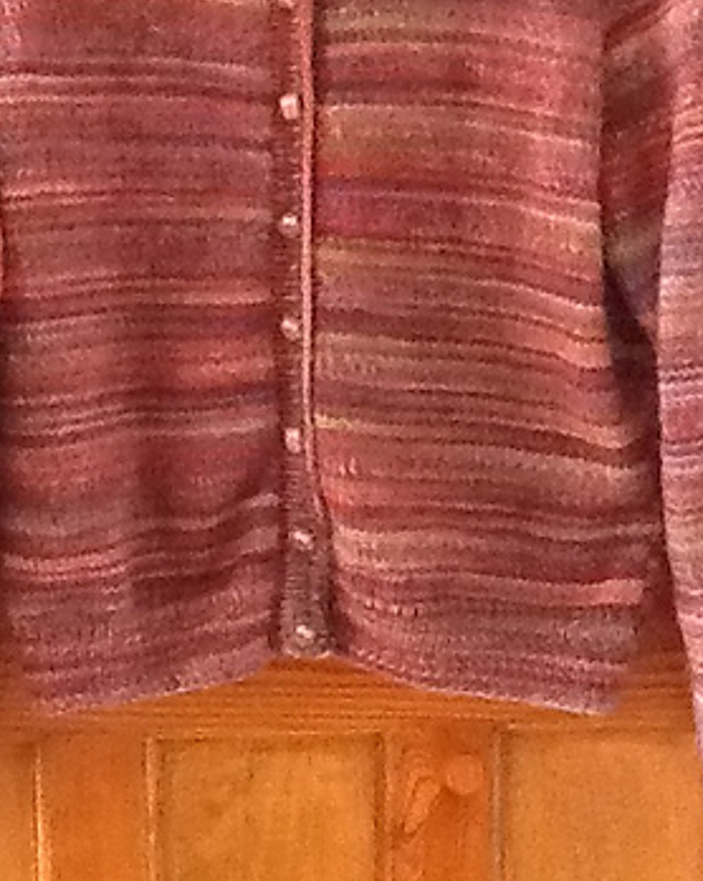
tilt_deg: -7.9
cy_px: 263
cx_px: 352
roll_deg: +0.3
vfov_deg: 24.0
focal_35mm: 79
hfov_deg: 19.4
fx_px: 2056
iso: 400
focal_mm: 2.03
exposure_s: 1/15
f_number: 2.4
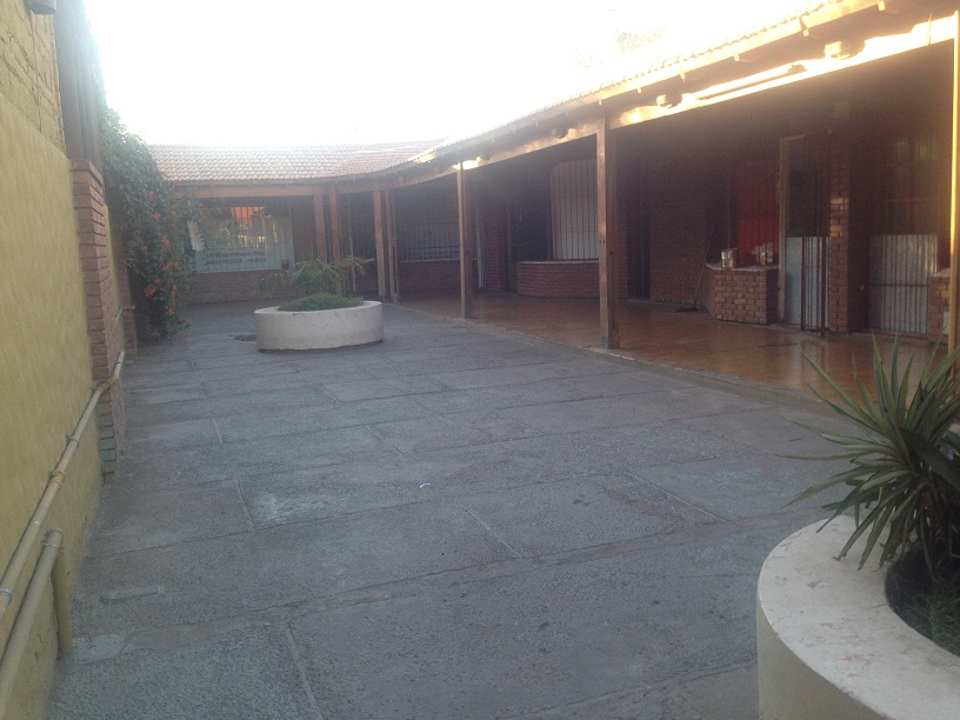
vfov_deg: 42.9
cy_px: 360
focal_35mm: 33
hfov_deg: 55.4
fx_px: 915
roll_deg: +1.5
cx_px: 480
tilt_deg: -7.2
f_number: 2.4
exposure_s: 1/120
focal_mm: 4.12
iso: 50
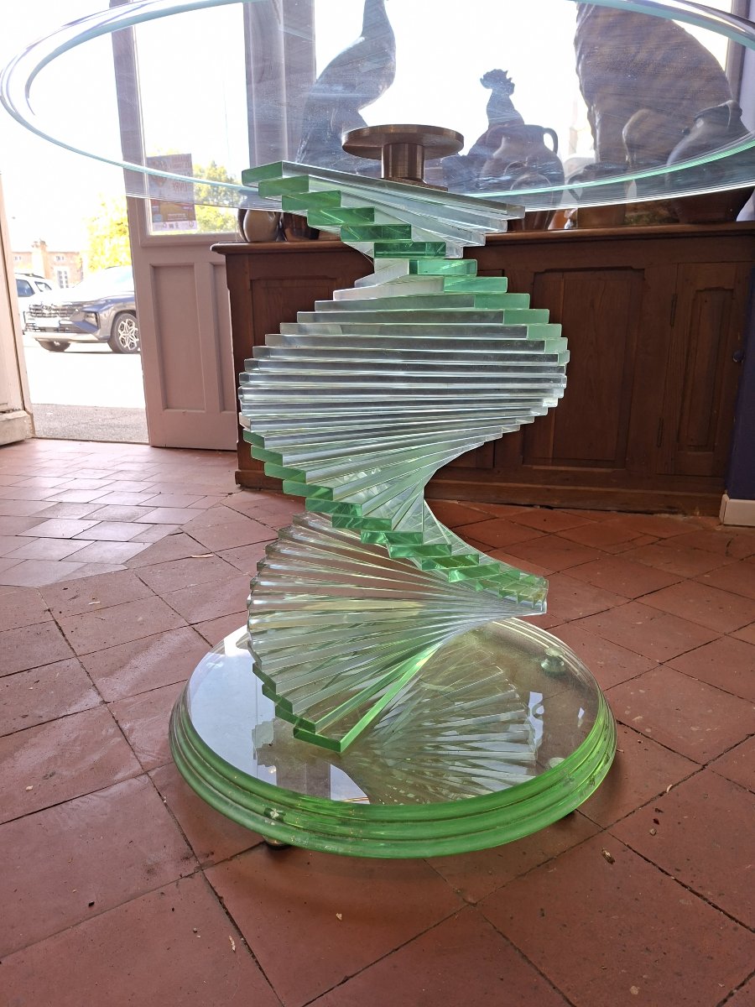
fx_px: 669
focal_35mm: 23
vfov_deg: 73.9
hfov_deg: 58.9
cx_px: 378
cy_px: 504
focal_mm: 5.54
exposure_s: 1/130
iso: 50
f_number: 1.8
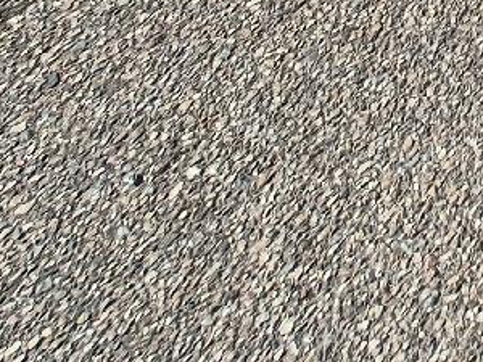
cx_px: 1027
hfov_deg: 16.8
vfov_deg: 12.5
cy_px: -607
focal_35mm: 78
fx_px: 1088
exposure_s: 1/1667
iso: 40
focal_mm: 1.74
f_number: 2.2
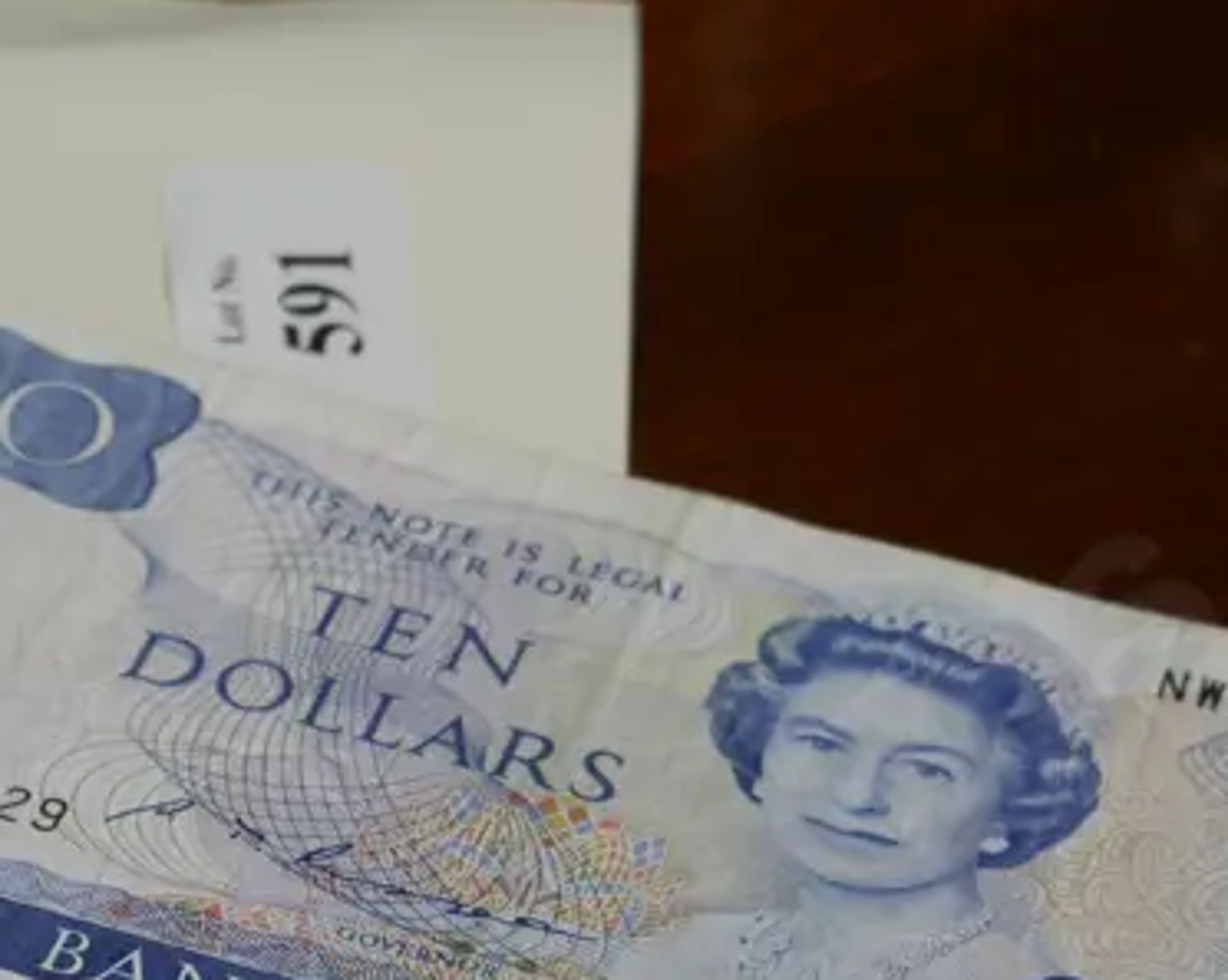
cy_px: 1104
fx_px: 4104
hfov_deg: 17.0
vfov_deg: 13.3
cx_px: 475
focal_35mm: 113
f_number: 5
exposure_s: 1/60
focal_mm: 21
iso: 250
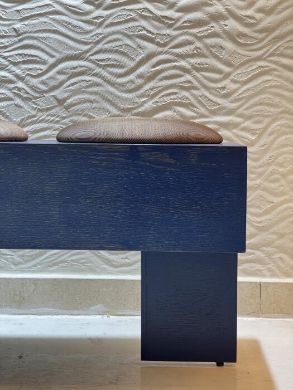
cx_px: 146
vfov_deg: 25.3
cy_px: 195
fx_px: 869
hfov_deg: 19.1
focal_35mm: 77
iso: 500
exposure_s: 1/50
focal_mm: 9
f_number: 2.8
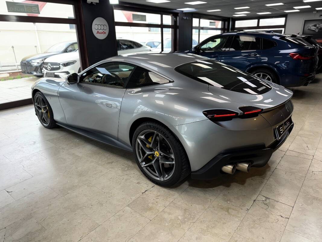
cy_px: 121
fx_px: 223
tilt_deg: -19.3
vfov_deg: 56.8
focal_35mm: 24
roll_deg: +1.2
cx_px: 161
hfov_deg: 71.6
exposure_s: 1/100
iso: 64
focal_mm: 6.76
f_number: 1.78
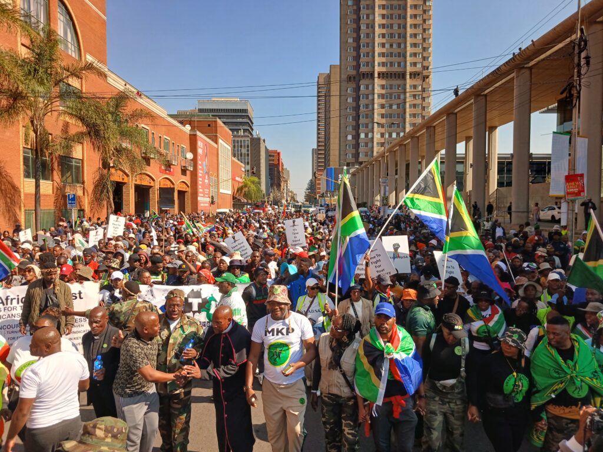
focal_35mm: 27
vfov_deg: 51.4
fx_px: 470
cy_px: 226
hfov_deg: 65.3
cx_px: 302
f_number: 1.8
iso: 20
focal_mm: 3.98
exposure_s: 1/364
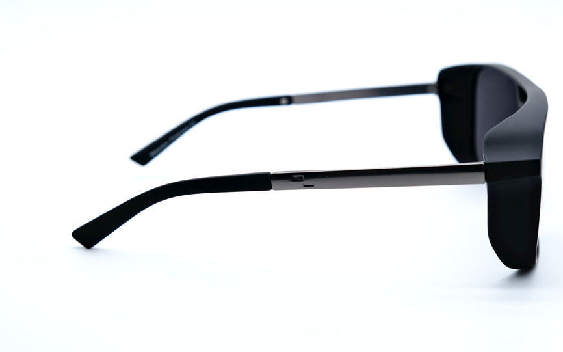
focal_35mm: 60
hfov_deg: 34.0
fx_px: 920
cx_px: 314
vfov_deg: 21.6
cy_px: 167
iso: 320
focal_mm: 34.3
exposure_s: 1/210
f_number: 5.6
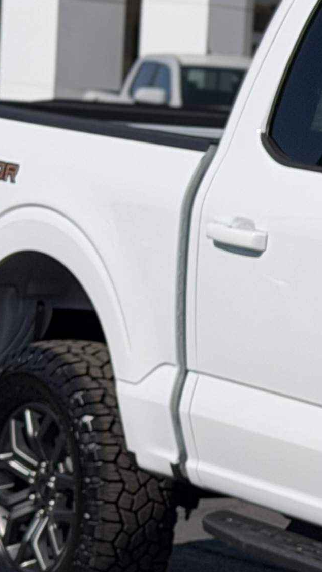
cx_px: 855
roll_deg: -3.9
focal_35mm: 187
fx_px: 2840
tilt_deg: -5.2
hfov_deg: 6.1
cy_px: 400
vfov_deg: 11.5
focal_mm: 6.76
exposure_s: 1/11364
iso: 64
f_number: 1.78
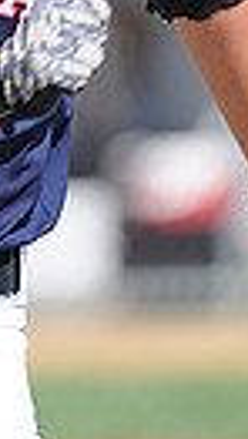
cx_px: -102
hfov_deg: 0.8
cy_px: -275
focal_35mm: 1617
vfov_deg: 1.3
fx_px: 18843
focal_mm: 300
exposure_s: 1/1250
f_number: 4
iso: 200
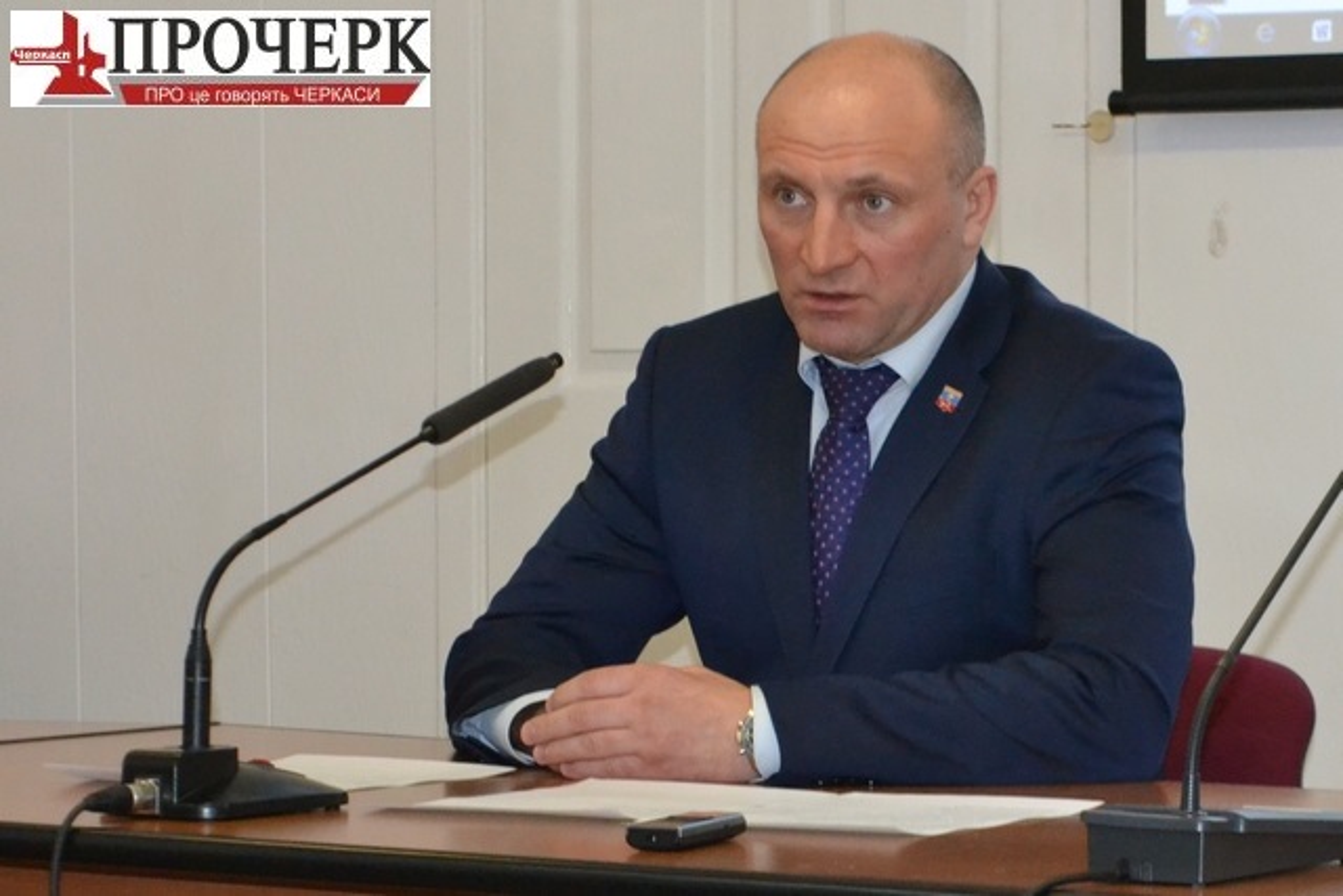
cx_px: 672
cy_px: 448
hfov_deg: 24.6
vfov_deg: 16.6
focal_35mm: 82
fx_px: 3078
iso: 2800
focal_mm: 55
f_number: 5.6
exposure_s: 1/60
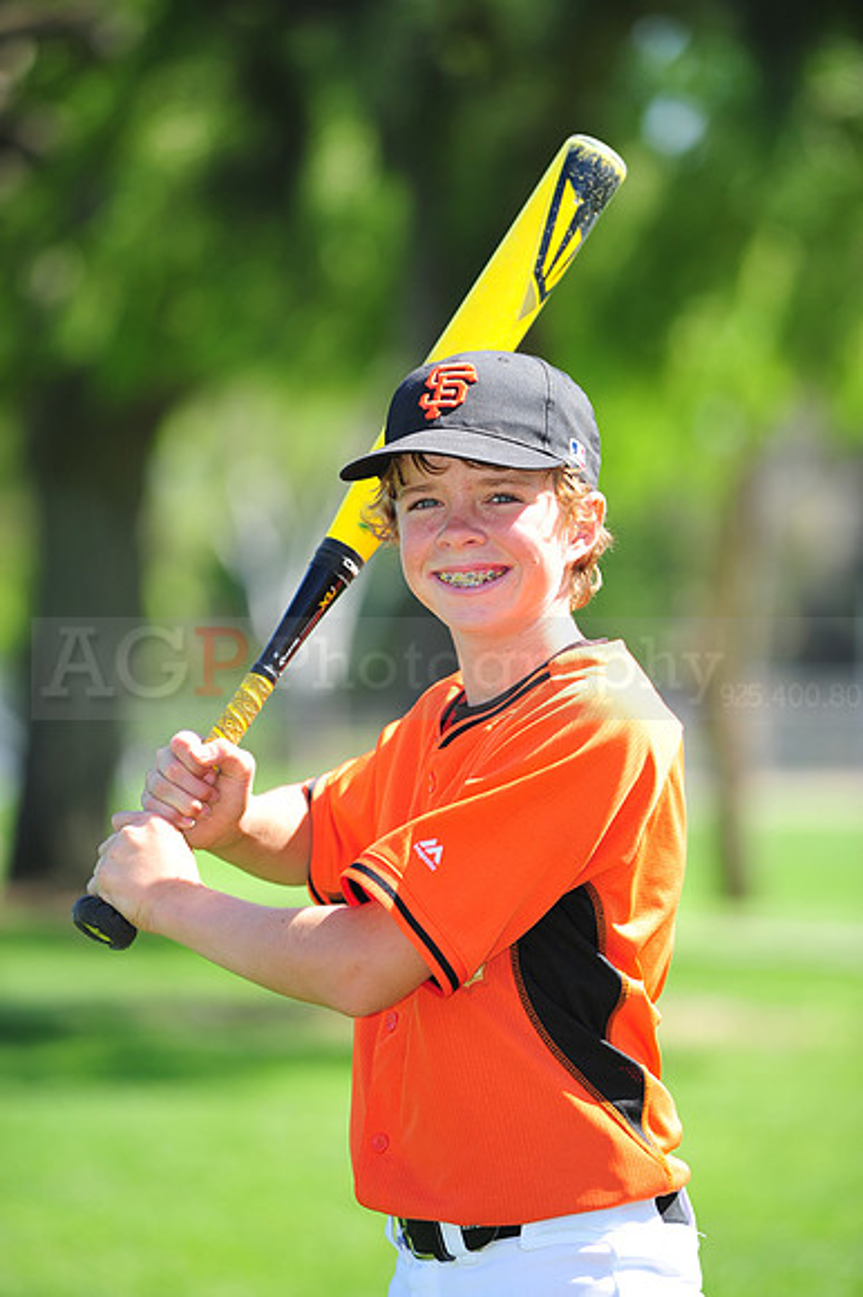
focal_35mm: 200
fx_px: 7200
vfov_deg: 10.3
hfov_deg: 6.9
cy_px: 648
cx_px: 432
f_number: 4.5
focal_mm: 200
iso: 200
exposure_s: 1/500
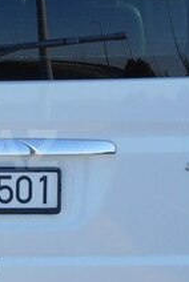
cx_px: -79
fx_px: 659
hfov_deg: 15.3
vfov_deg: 24.2
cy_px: 150
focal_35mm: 84
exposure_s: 1/400
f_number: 3.2
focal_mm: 4.6
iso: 80
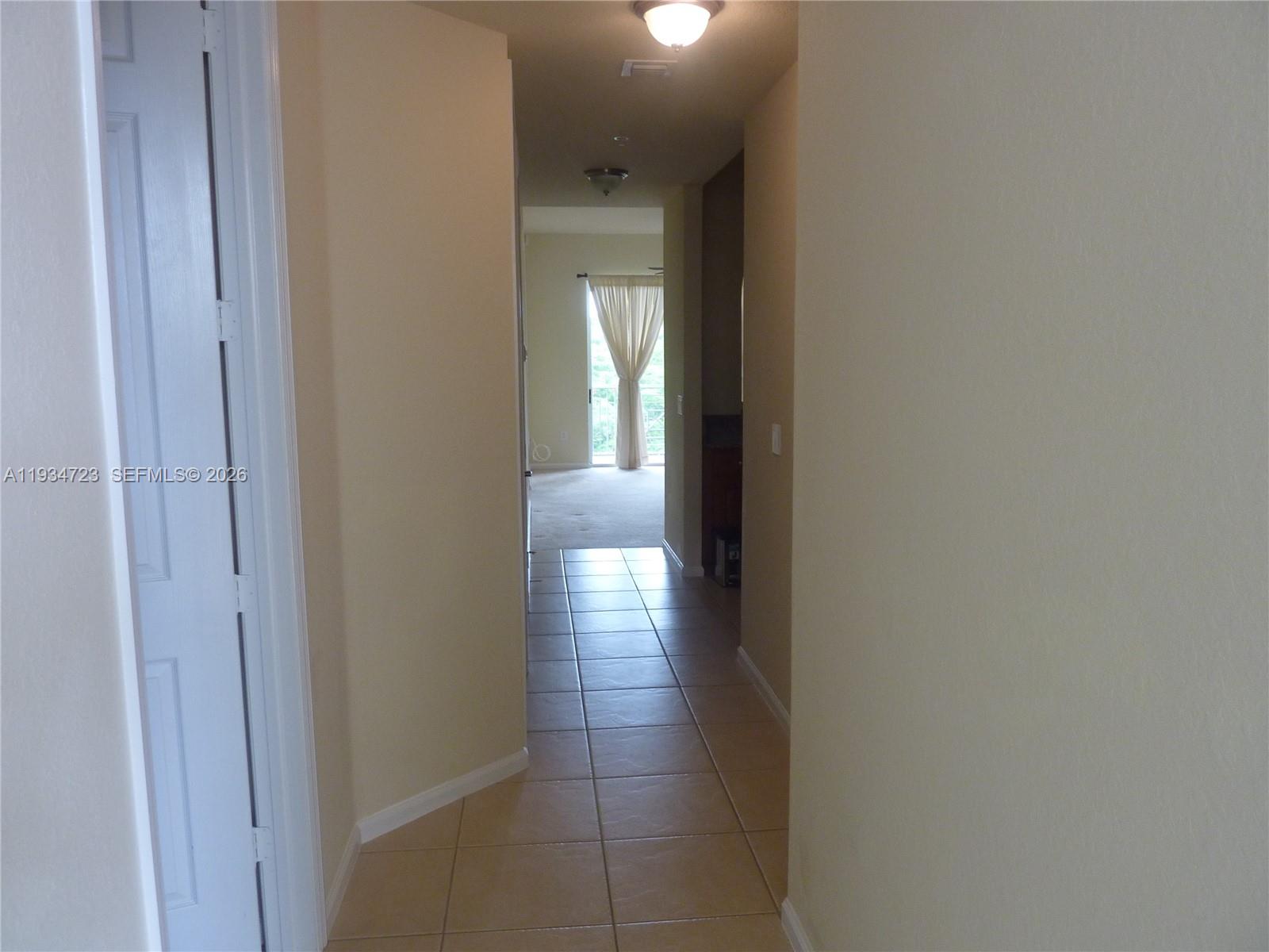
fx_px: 916
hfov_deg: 69.4
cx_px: 634
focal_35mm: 25
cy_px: 476
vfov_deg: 54.9
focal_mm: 4.1
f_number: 3.3
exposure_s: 1/30
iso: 160
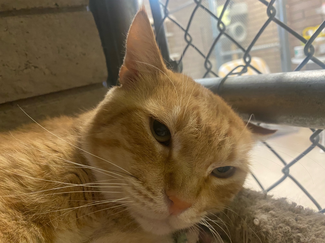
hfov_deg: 69.4
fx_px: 235
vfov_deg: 54.9
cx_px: 162
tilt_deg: -12.4
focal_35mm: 25
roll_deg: +11.4
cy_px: 122
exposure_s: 1/30
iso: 640
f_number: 1.8
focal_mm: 4.25
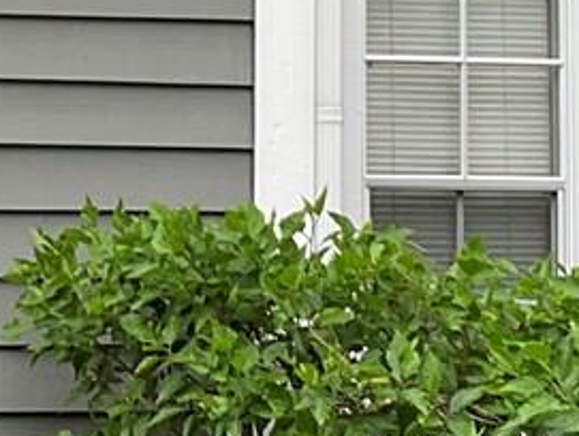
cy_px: -115
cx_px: 2
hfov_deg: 11.4
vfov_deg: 8.6
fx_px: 2864
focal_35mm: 171
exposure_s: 1/120
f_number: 1.8
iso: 20
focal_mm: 3
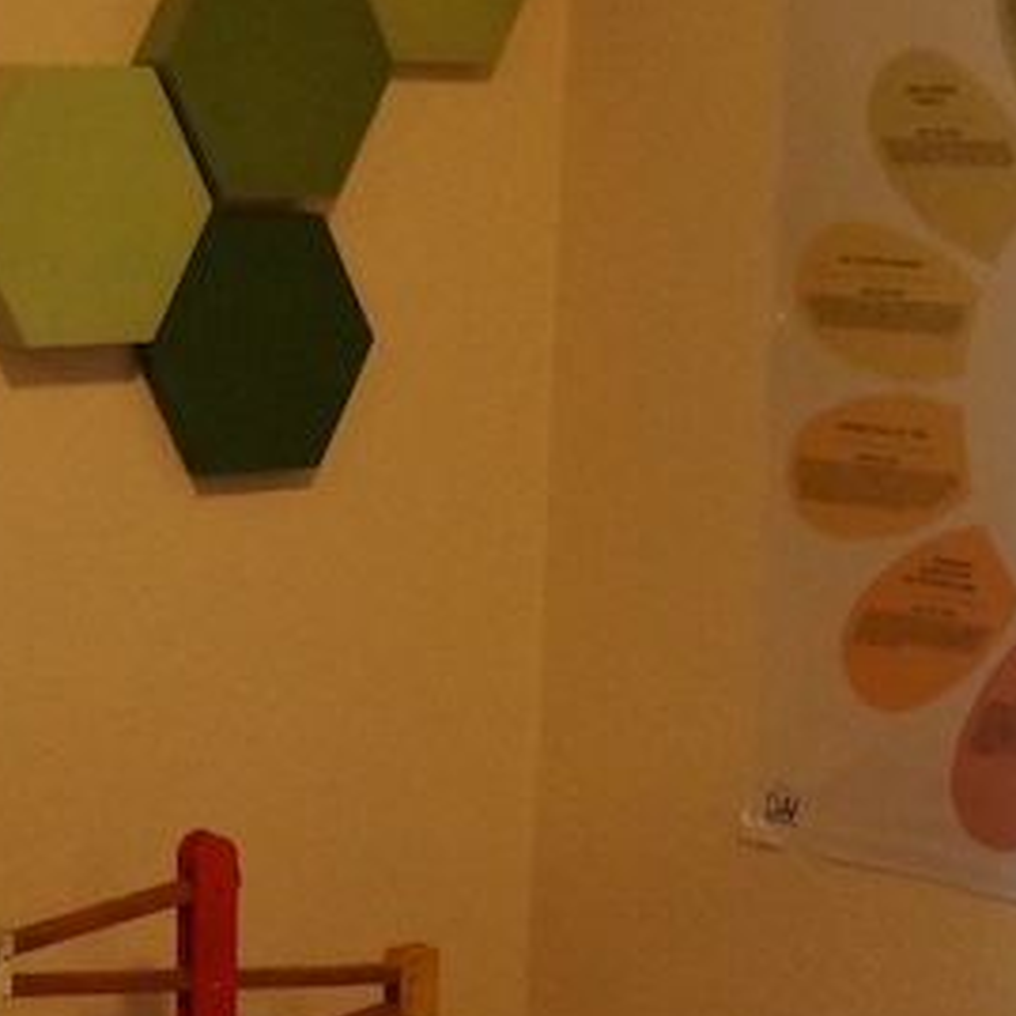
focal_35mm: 97
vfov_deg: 17.6
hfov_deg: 17.8
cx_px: 246
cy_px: 984
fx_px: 3221
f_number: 3.5
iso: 2000
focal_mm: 16
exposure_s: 1/160
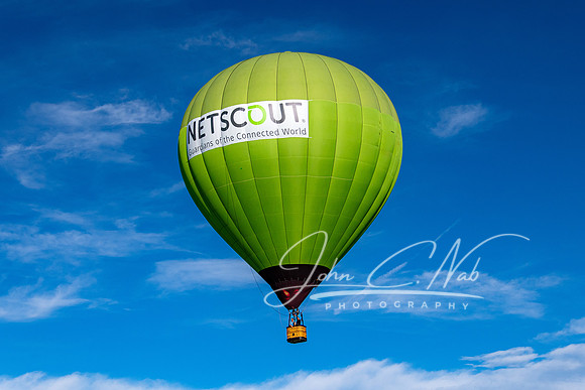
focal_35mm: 81
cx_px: 287
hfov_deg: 25.0
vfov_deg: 16.8
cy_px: 179
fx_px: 1321
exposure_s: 1/6400
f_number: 5
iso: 400
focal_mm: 70
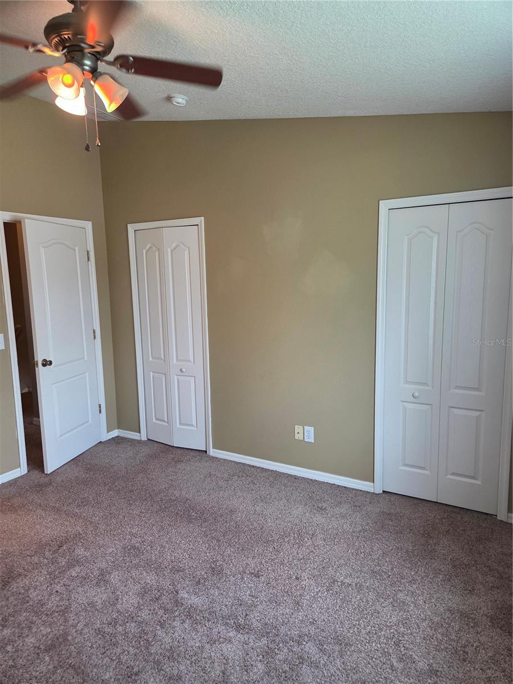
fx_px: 454
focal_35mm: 23
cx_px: 256
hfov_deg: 58.9
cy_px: 342
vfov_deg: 73.9
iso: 320
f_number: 1.8
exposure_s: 1/120
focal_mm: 5.4
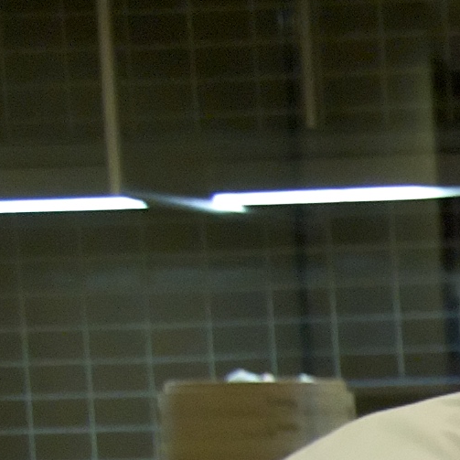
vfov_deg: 6.9
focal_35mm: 244
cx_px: 1540
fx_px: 3668
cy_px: 1022
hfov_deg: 6.4
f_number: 5.6
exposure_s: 1/60
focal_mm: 34
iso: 2500
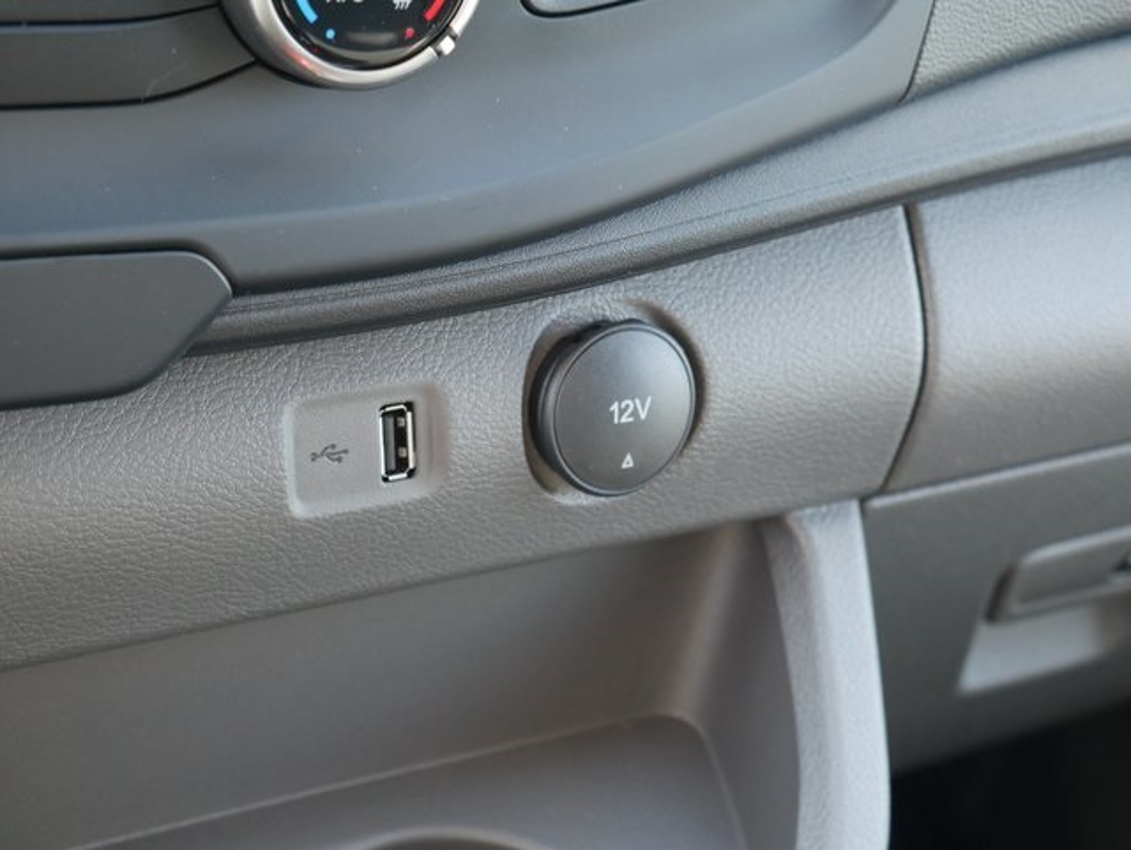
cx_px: 566
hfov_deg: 27.0
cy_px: 425
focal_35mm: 72
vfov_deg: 20.5
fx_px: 2354
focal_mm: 36
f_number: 5.5
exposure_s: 1/80
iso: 1600
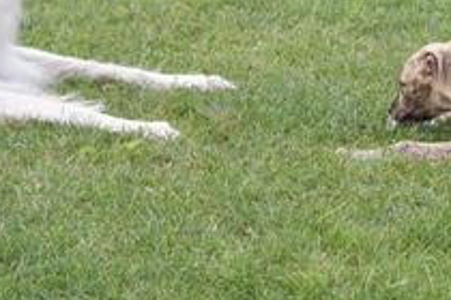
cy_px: -8
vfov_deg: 4.3
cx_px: 318
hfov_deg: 6.4
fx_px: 4009
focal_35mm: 320
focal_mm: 70
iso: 100
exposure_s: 1/160
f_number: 4.5
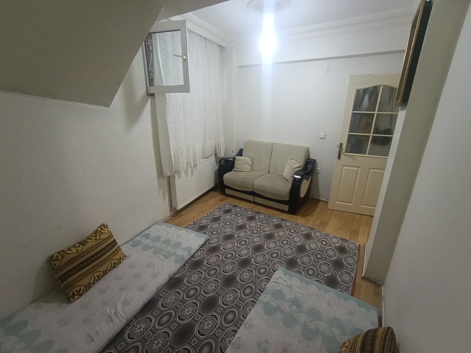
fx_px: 218
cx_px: 236
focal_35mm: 16
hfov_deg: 94.5
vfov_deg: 78.1
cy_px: 176
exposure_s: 1/33.3
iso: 500
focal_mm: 1.65
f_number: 2.2
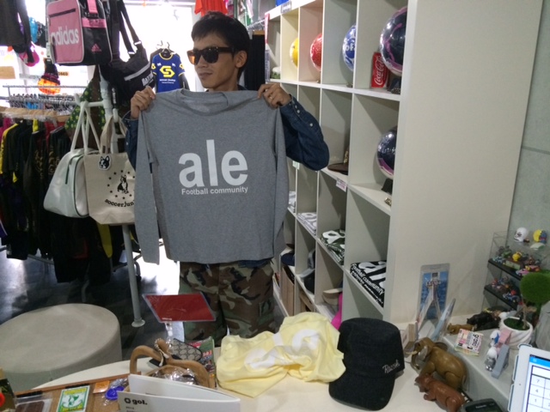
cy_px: 206
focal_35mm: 30
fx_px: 477
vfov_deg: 46.8
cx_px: 275
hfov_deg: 60.0
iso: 250
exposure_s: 1/30
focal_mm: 4.12
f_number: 2.2
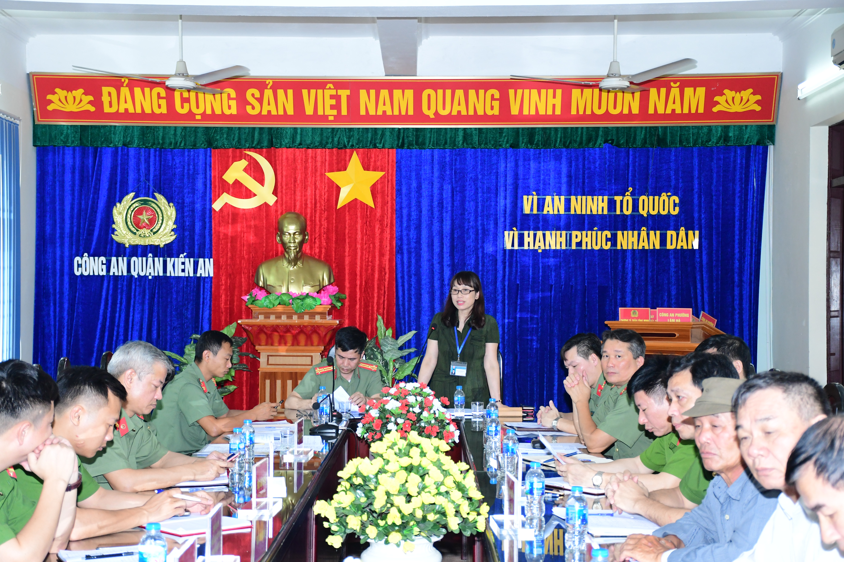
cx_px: 422
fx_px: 1407
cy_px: 281
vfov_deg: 22.6
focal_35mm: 60
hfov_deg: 33.4
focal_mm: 40
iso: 1600
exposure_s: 1/200
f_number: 4.5
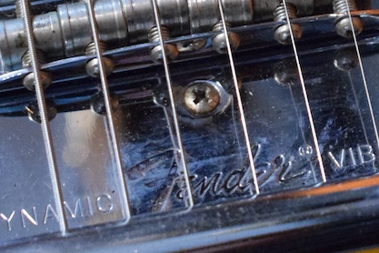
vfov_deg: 6.4
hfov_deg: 9.4
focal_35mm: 216
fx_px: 2274
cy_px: 47
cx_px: 474
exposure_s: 1/60
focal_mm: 40
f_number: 4.8
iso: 6400
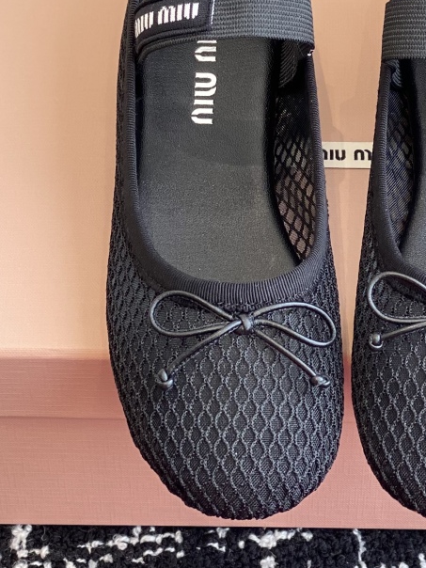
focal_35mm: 124
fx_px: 2035
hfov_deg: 11.9
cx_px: 350
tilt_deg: -46.9
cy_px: 110
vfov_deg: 15.8
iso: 40
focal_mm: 6
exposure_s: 1/122
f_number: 2
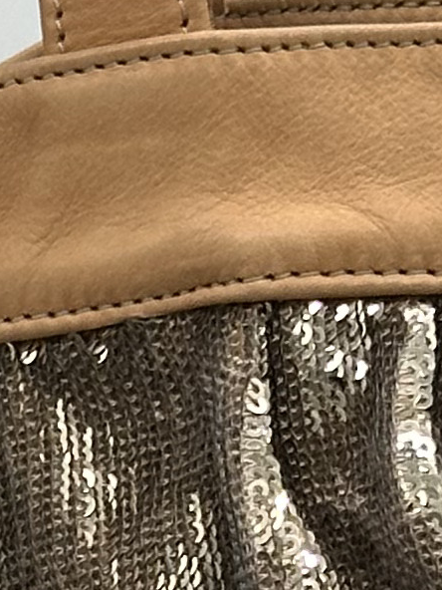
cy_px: 1183
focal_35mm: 327
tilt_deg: -21.4
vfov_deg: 5.9
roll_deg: +1.7
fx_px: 5567
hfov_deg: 4.5
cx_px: -276
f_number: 1.78
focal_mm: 6.86
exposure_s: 1/380
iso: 64
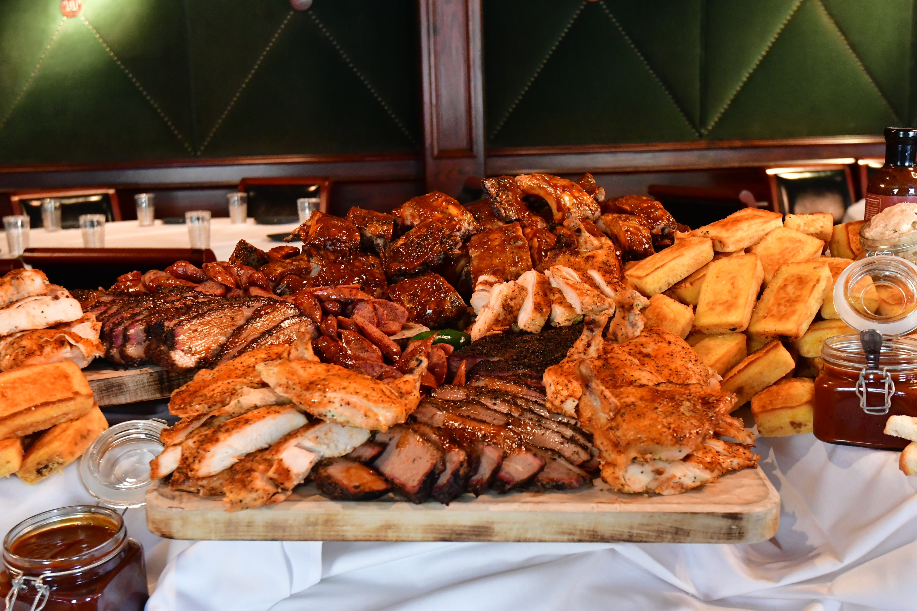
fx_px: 1018
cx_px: 458
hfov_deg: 48.5
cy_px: 306
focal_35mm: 40
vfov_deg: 33.4
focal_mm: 27
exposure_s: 1/30
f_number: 5
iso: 2500
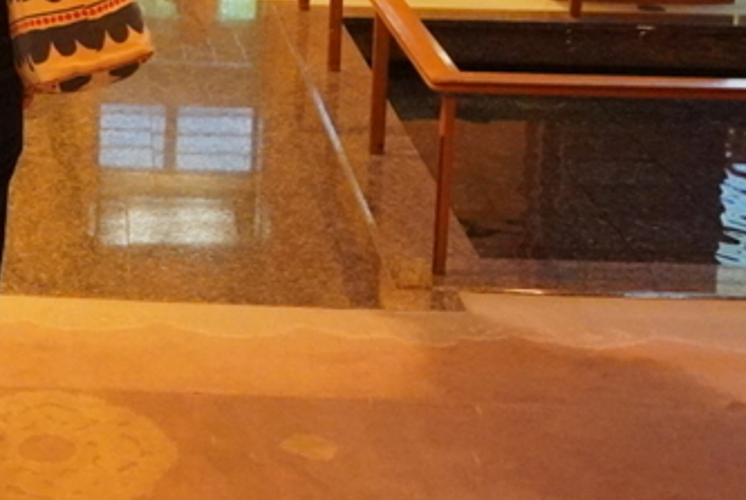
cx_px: -116
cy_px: -211
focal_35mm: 92
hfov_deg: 20.9
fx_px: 1905
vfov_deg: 14.1
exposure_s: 1/100
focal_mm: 17
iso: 5000
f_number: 5
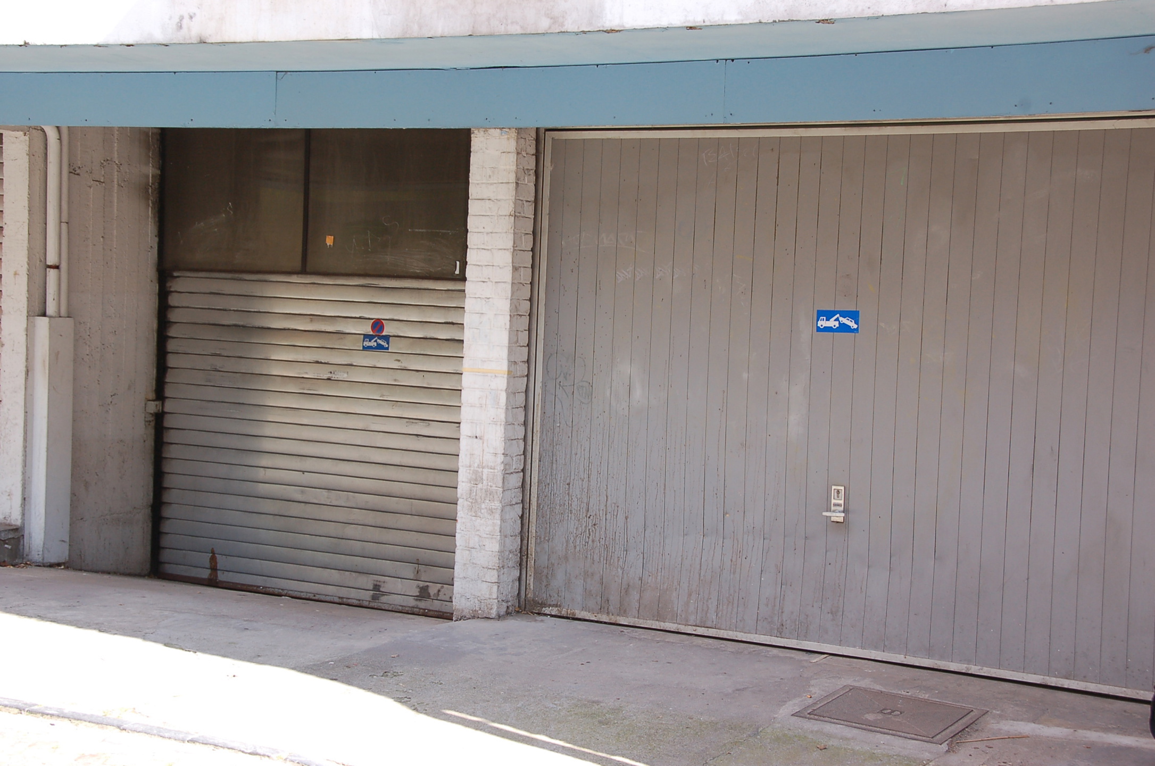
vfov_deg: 23.7
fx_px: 1826
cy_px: 383
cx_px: 578
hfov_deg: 35.1
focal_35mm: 57
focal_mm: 38
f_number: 9
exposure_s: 1/100
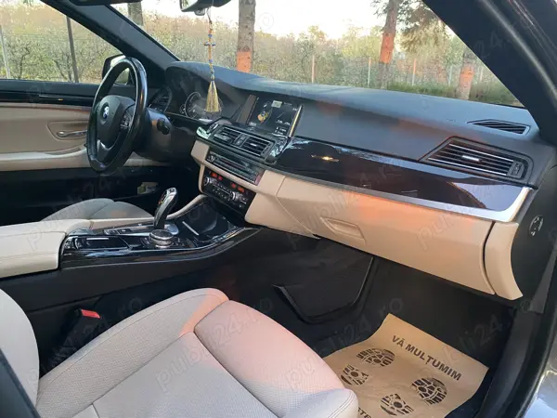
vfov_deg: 53.1
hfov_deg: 67.3
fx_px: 418
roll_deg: -1.1
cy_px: 209
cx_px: 278
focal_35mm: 26
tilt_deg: -18.7
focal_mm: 4.25
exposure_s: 1/47
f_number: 1.8
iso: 250
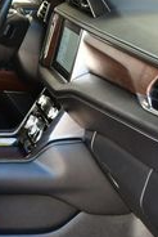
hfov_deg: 10.5
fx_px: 821
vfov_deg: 16.3
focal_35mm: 125
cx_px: -95
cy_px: 180
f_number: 3.5
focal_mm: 18
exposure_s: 1/250
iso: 640
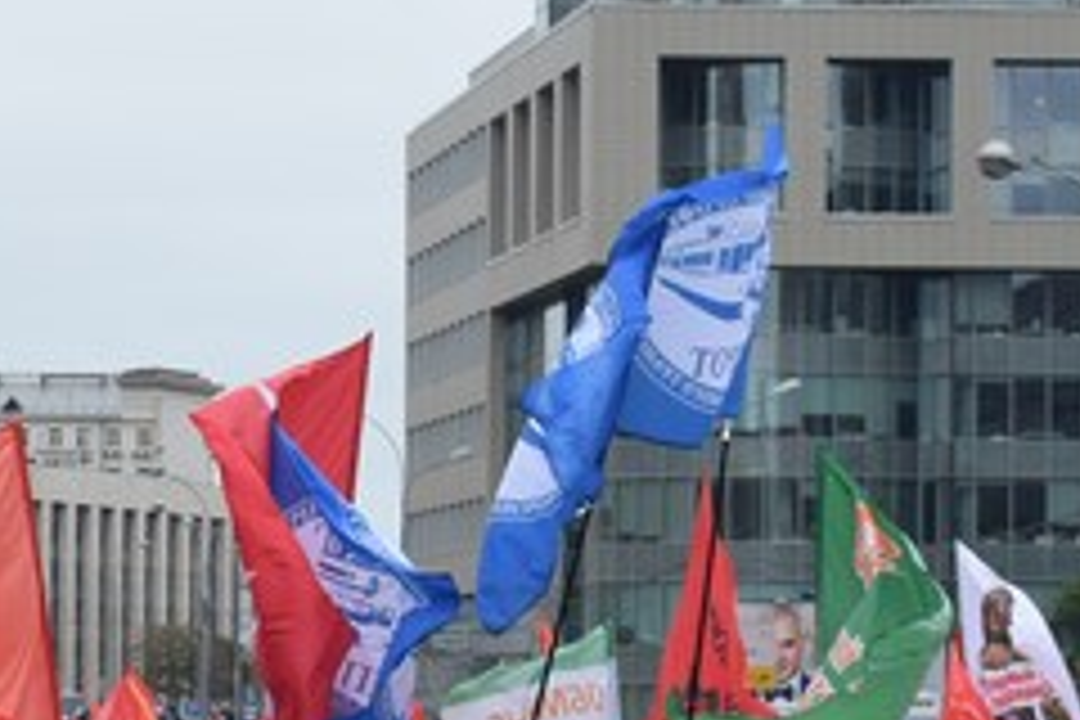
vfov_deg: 6.9
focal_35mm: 198
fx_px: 5943
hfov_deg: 10.3
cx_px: -126
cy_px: 583
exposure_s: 1/250
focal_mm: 31
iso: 280
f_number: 8
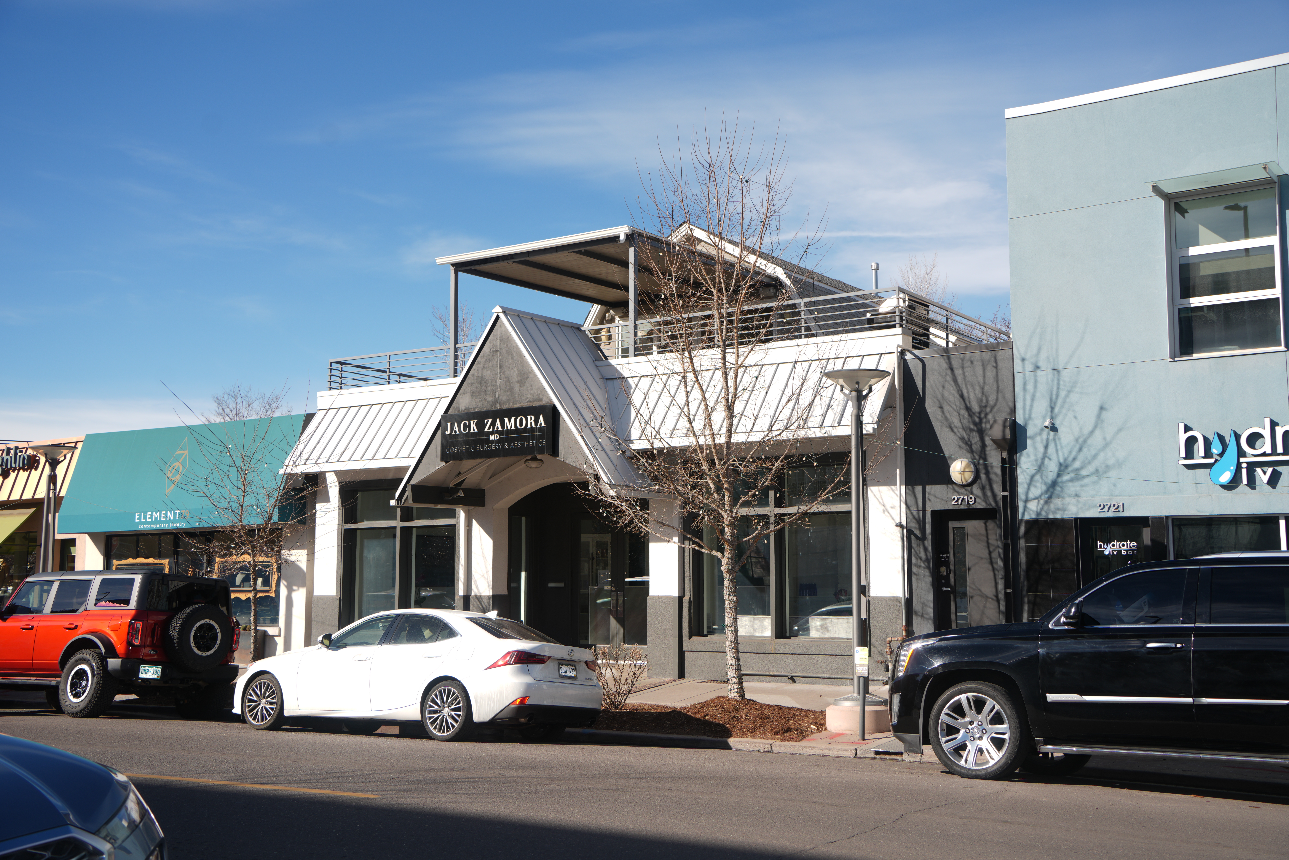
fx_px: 1396
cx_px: 644
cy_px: 430
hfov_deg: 49.6
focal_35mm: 39
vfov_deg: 34.2
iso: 50
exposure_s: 1/250
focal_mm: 39
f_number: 5.6
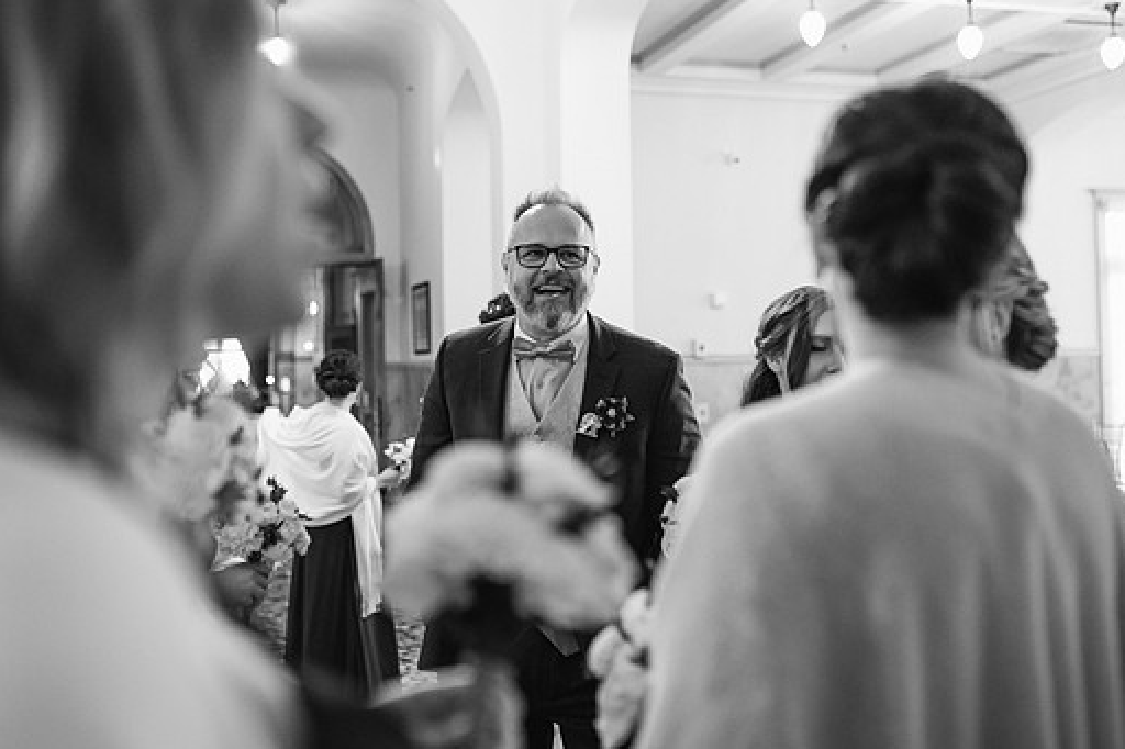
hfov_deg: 47.4
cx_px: 560
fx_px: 1281
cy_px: 323
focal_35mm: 41
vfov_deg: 32.6
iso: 1250
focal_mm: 35
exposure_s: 1/125
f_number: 2
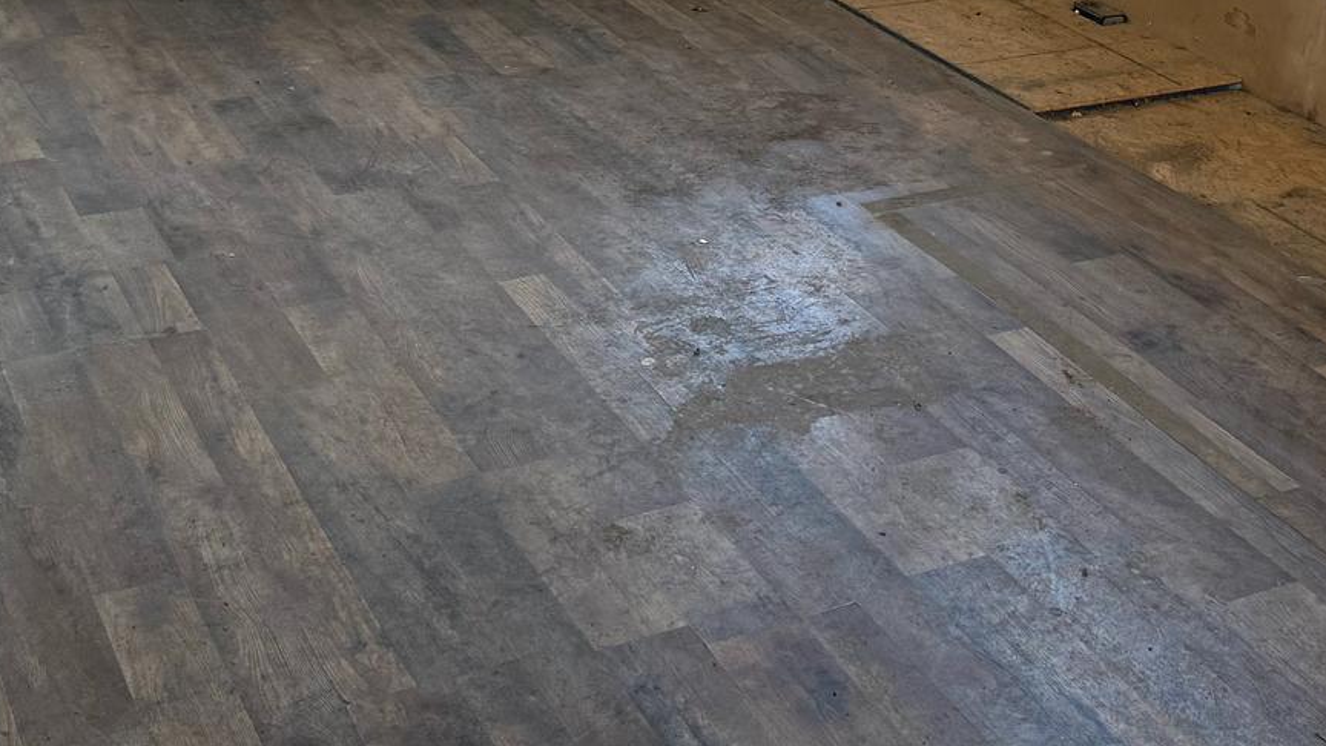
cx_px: 849
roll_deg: -3.6
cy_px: -356
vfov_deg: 17.5
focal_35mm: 62
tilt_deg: -9.3
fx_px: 2180
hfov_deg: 33.6
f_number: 1.78
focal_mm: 6.86
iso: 100
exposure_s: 1/140
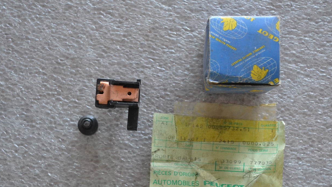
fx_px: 520
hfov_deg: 35.4
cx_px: 164
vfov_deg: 20.4
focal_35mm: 59
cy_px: 116
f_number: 5
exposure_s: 1/60
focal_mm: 34
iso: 2000
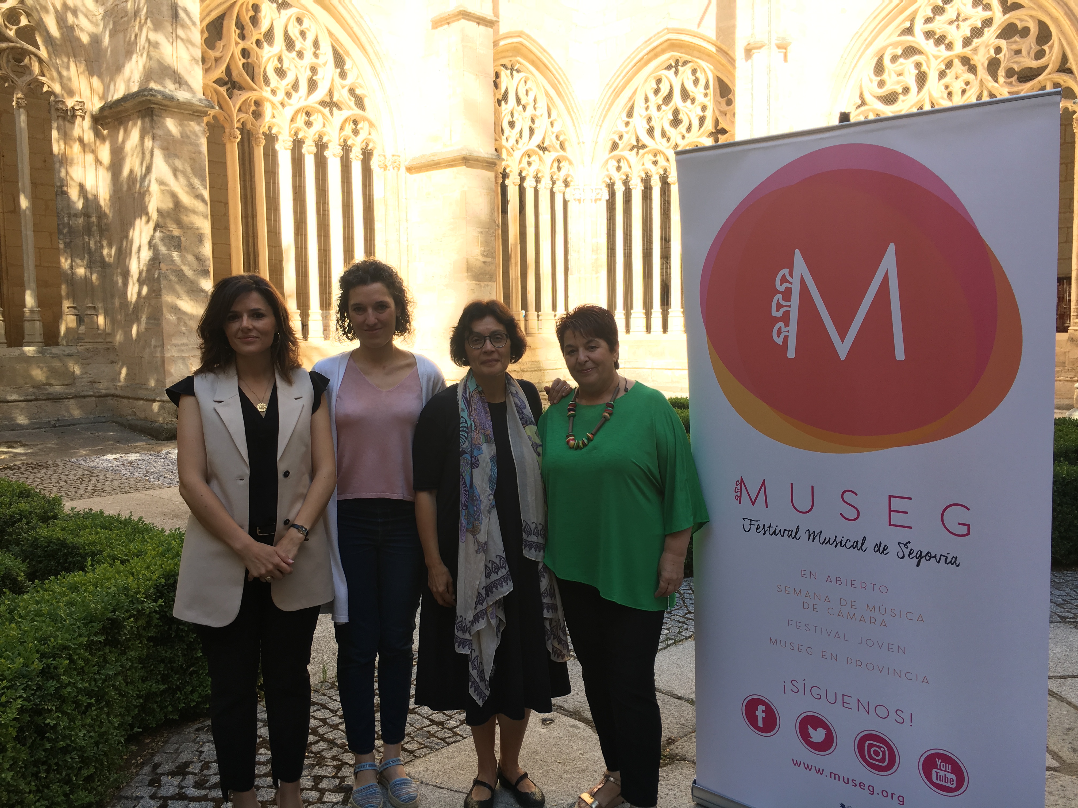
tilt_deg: -5.7
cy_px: 404
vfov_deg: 48.2
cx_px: 539
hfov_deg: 61.7
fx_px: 903
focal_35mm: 29
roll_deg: +0.6
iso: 25
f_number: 2.2
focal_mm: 4.15
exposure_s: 1/199
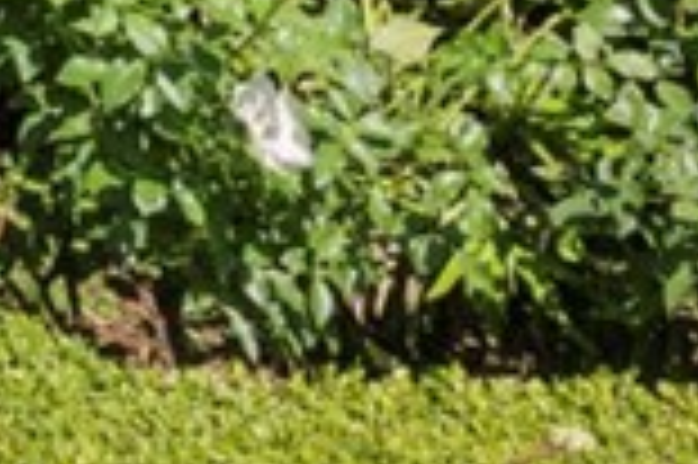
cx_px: -1198
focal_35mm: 145
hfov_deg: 10.9
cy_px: -980
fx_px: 2808
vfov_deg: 8.0
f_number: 9
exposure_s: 1/60
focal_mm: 22
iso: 100
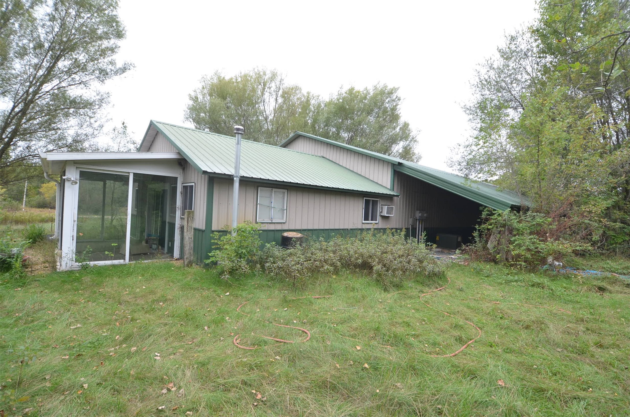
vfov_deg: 71.8
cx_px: 315
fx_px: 288
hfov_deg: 95.1
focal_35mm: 16
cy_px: 208
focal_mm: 11
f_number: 5.6
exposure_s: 1/200
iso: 500
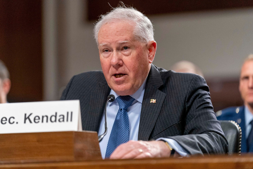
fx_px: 1173
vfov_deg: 8.2
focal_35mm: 167
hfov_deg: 12.3
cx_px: 126
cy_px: 84
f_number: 2.8
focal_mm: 167
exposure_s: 1/400
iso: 4000
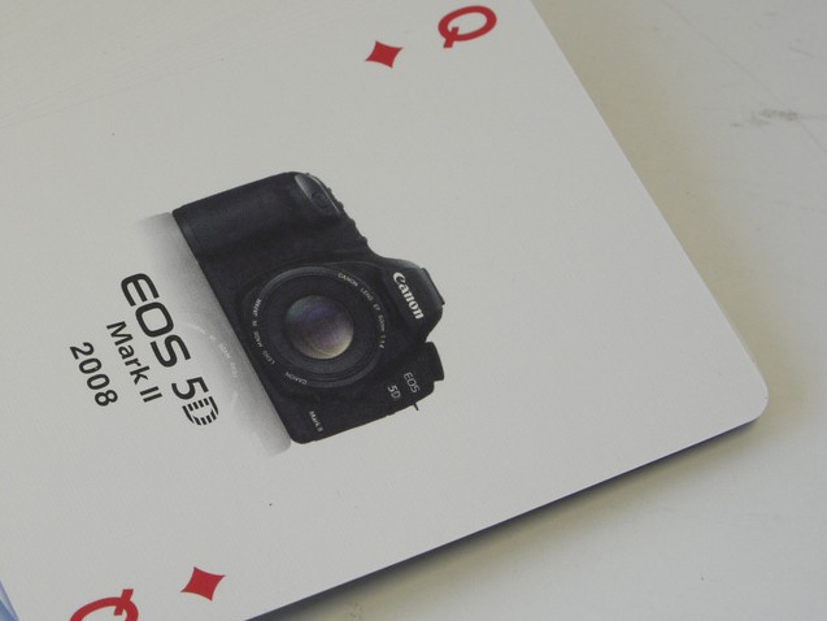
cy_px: 210
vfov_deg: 13.1
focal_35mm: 113
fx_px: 2700
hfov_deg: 17.2
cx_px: 105
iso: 400
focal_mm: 30
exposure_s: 1/25
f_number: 8
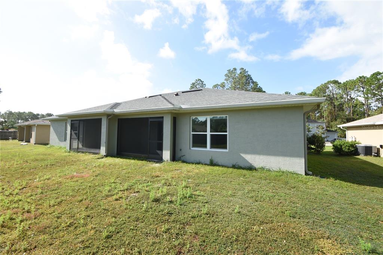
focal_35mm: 15
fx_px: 160
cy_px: 128
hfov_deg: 100.4
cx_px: 192
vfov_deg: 77.3
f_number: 7.1
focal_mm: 10
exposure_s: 1/200
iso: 100
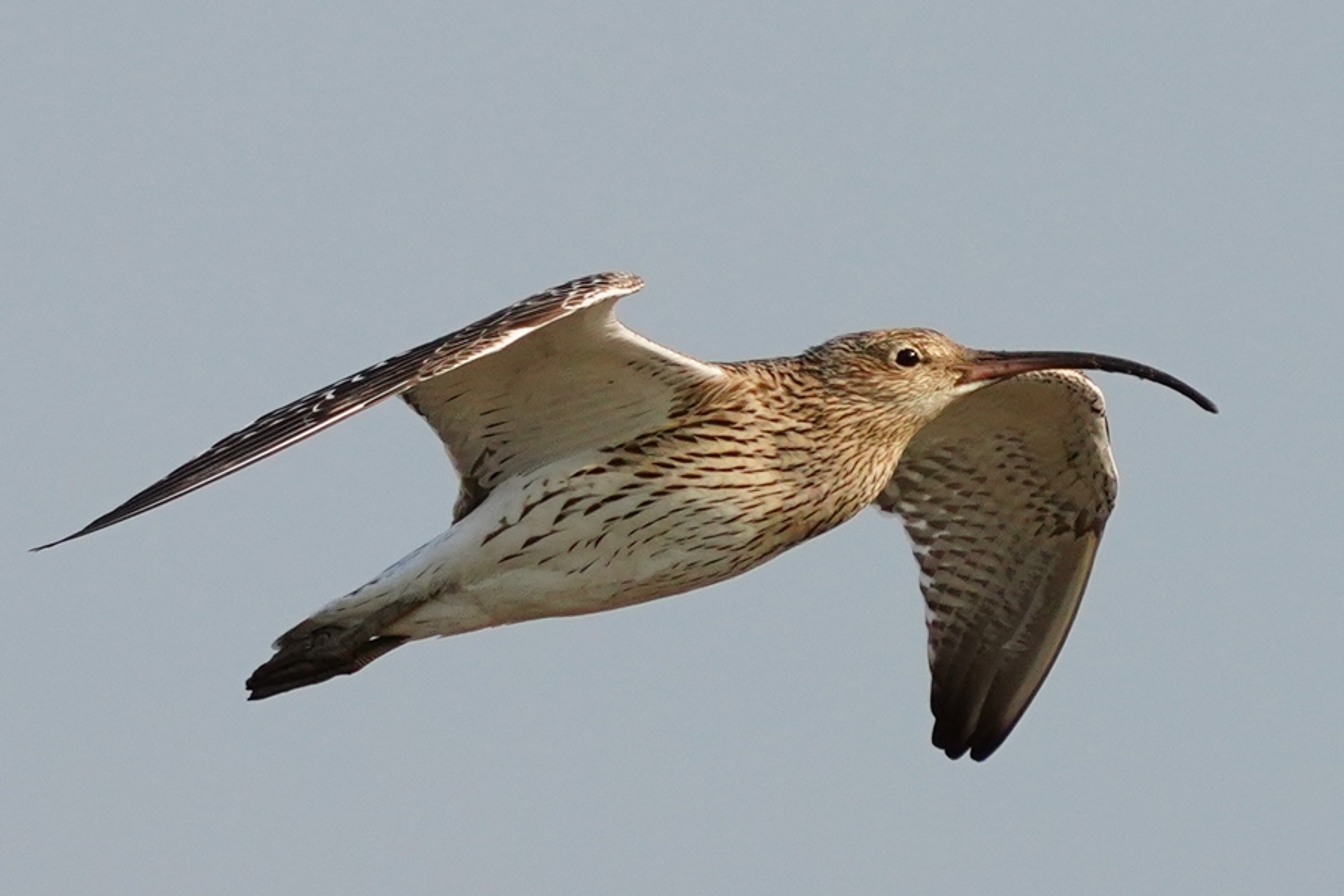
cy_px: 448
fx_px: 22398
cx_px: 672
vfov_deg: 2.3
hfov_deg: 3.4
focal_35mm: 600
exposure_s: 1/2000
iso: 640
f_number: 7.1
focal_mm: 600
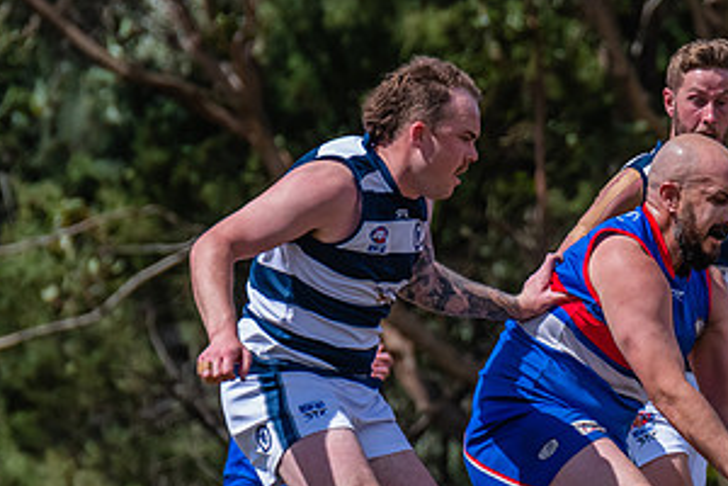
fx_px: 22506
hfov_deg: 1.9
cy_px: 368
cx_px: 749
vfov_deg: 1.2
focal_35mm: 1113
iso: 800
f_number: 9
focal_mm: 420
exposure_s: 1/1600
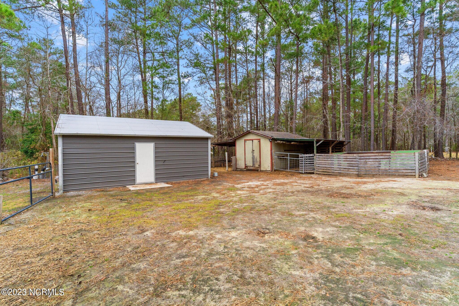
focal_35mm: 18
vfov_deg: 67.4
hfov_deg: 90.0
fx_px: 229
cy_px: 153
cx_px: 230
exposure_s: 1/320
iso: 1000
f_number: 6.3
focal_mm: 18
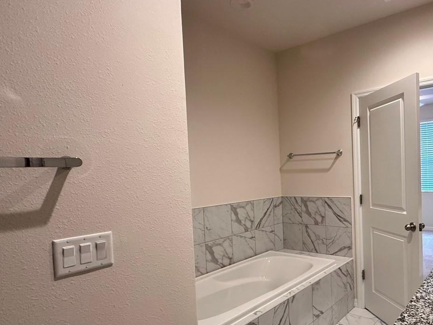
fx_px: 300
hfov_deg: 68.0
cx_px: 313
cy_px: 185
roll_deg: +2.0
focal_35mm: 24
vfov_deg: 56.6
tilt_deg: -1.3
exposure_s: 1/120
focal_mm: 2.22
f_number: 2.2
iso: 250
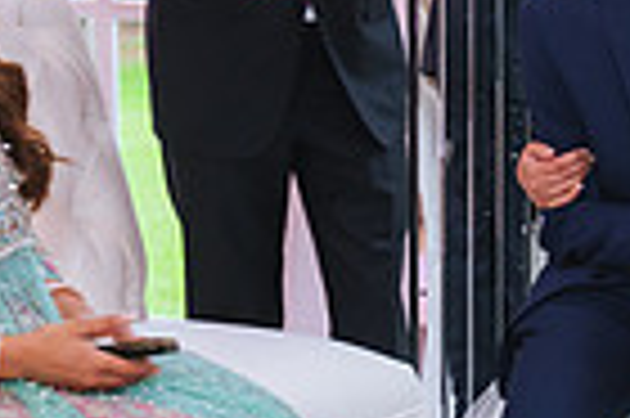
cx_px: 932
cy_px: 164
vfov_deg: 12.2
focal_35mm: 112
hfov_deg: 16.7
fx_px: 1958
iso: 800
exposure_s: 1/125
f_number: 2.8
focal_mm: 27
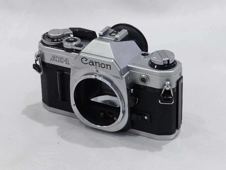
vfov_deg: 12.9
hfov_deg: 17.1
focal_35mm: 115
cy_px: 85
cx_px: 113
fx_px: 751
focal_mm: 20.5
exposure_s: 1/60
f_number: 4.8
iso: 800
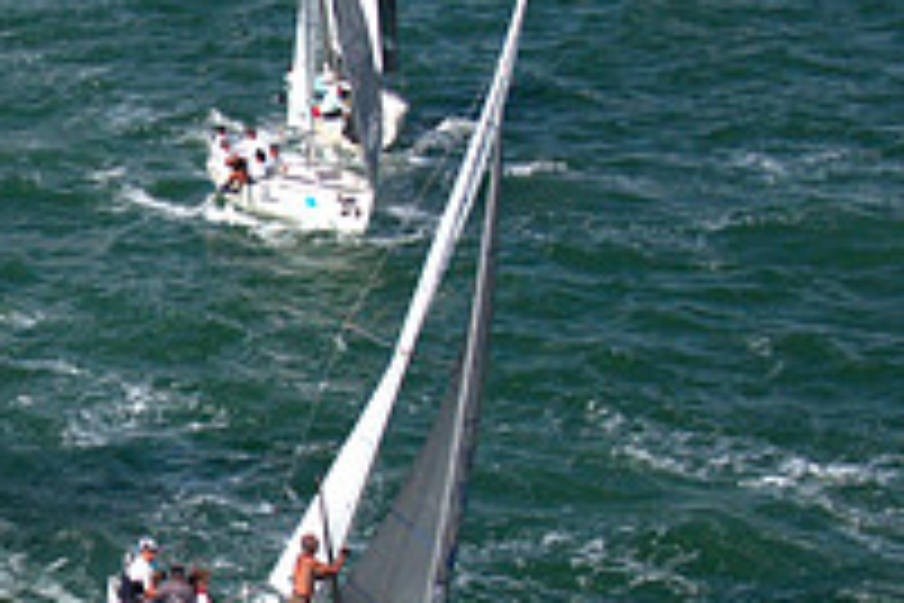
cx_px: 0
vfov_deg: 9.5
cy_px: 457
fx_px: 3616
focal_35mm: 144
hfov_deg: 14.0
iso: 100
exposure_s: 1/2000
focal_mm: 8.6
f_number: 3.8
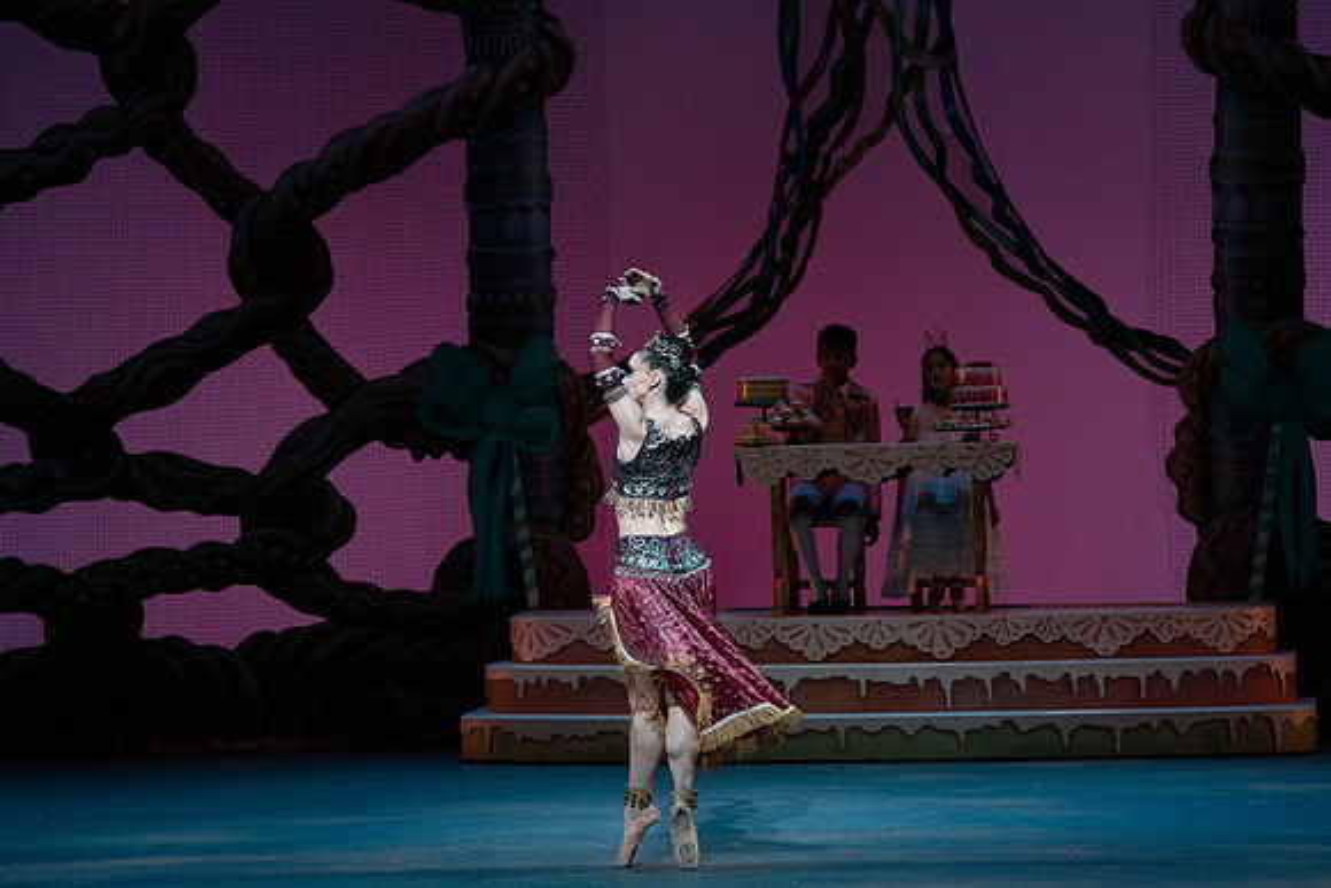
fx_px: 7396
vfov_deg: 6.9
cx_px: 666
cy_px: 444
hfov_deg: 10.3
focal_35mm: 200
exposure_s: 1/320
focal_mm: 200
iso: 3200
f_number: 5.6
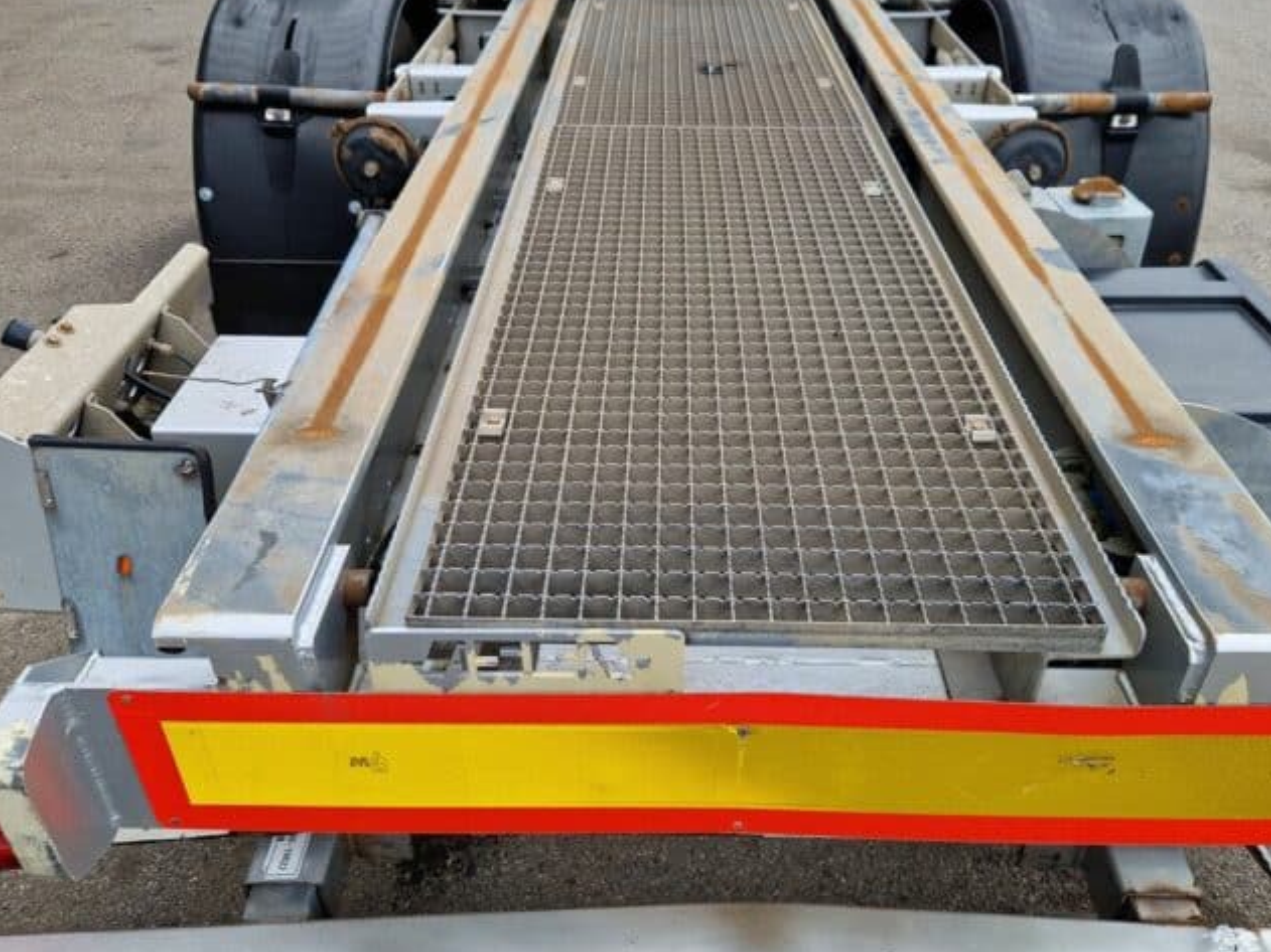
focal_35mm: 28
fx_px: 1028
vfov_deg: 49.7
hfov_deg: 63.4
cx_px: 671
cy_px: 429
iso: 50
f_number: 1.8
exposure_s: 1/1859
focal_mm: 5.4
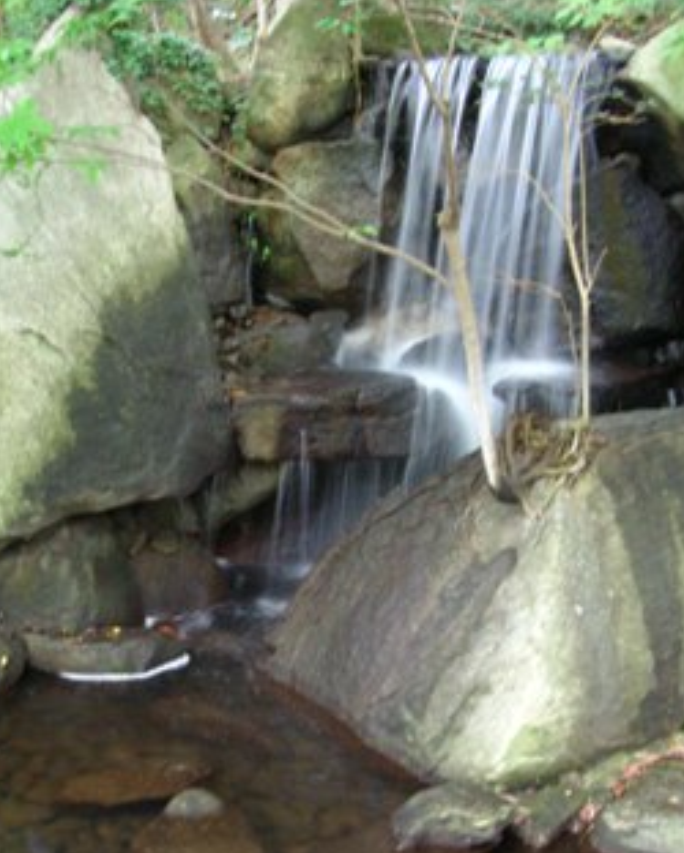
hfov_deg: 30.7
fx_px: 1239
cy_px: 519
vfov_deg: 37.8
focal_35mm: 49
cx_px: 252
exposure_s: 1/2.2
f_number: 2.8
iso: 200
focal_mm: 5.8
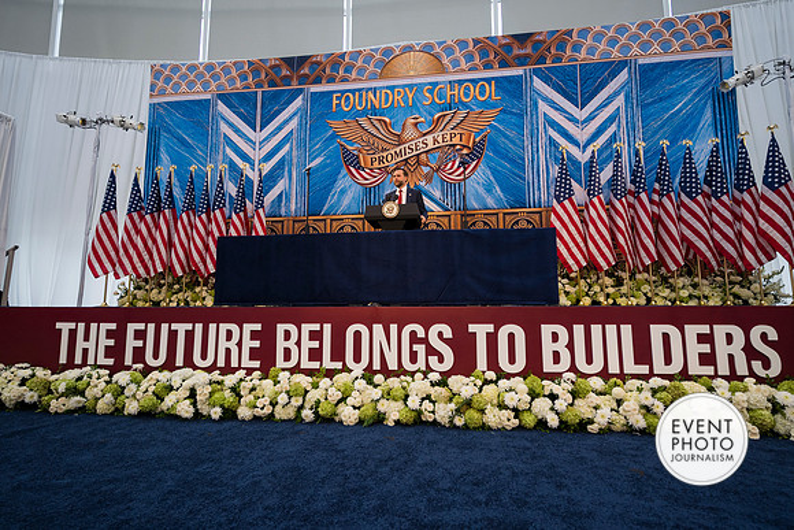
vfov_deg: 70.5
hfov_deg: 93.3
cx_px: 397
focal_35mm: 17
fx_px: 375
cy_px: 265
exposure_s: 1/200
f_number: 4
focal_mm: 17
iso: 280
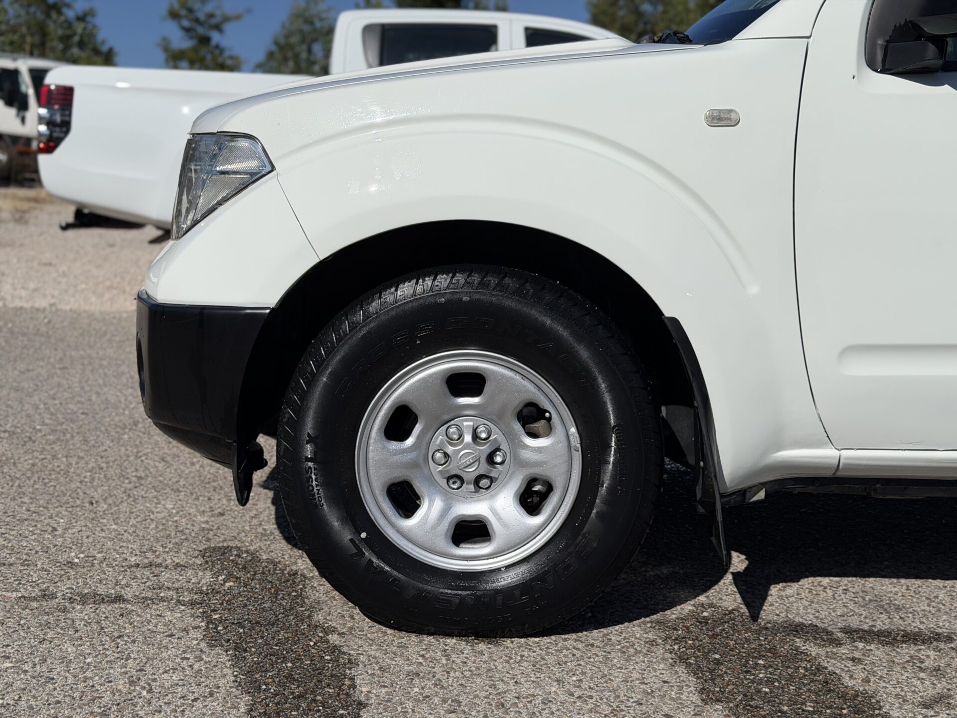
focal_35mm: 48
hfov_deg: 39.7
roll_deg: -0.7
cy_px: 359
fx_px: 1327
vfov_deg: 30.3
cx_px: 478
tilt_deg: -4.8
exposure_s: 1/16129
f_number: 1.78
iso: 80
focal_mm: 6.76
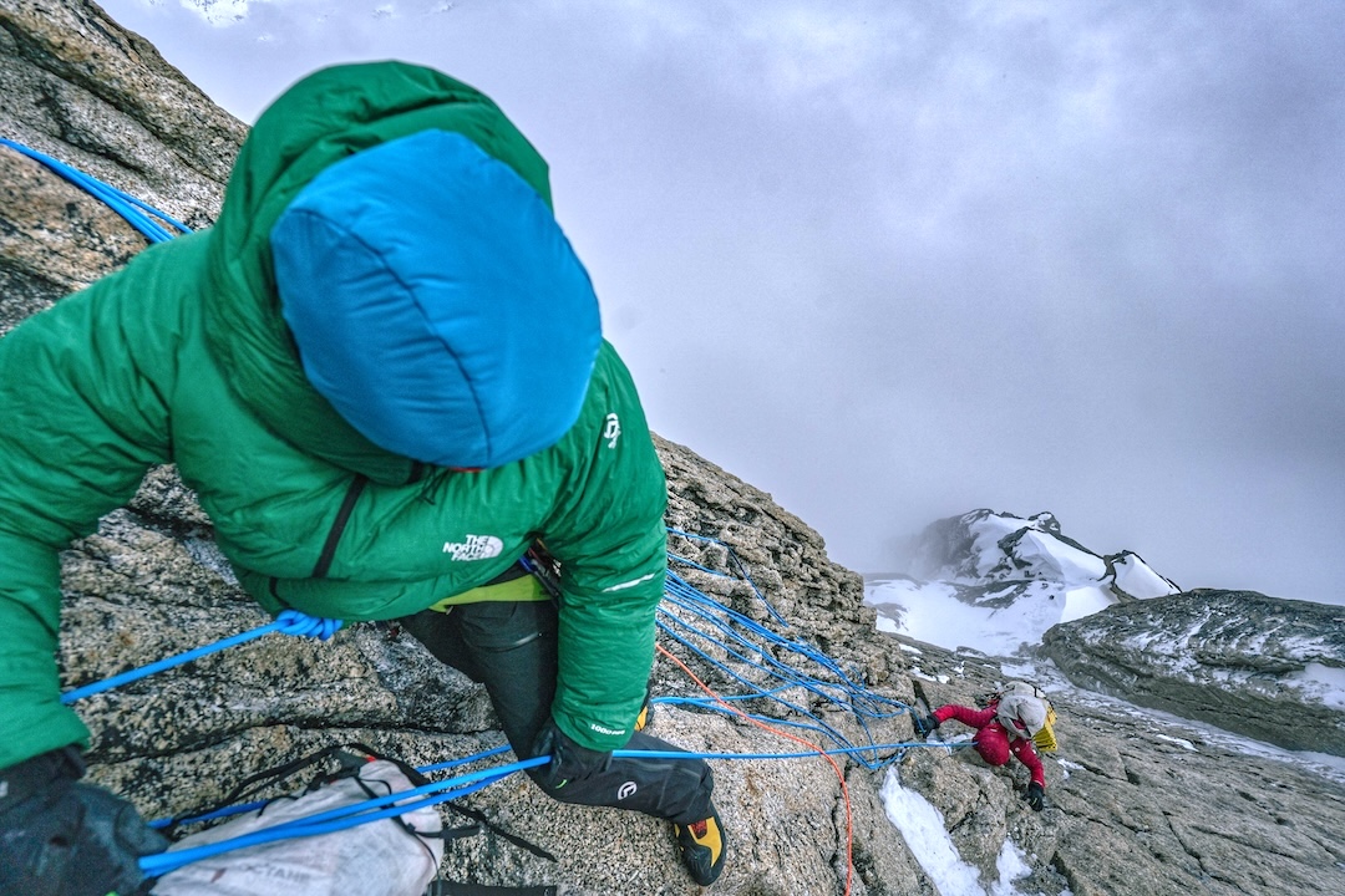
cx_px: 672
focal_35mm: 18
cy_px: 448
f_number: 3.5
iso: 400
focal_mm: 18
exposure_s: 1/8000
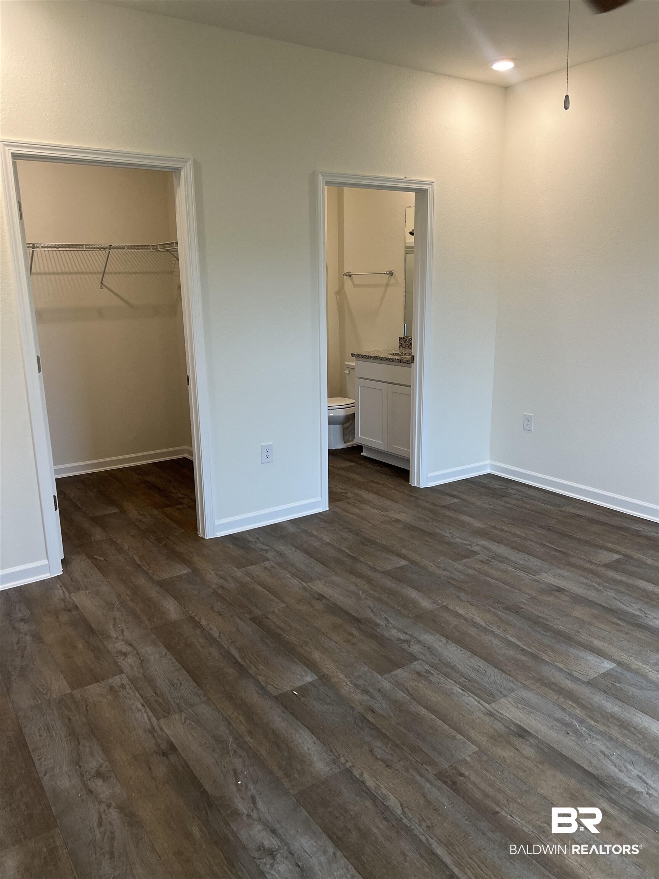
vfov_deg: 67.3
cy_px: 440
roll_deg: +1.7
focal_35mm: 26
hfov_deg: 53.1
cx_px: 330
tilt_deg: -13.6
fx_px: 660
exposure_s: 1/120
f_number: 1.5
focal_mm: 5.7
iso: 100
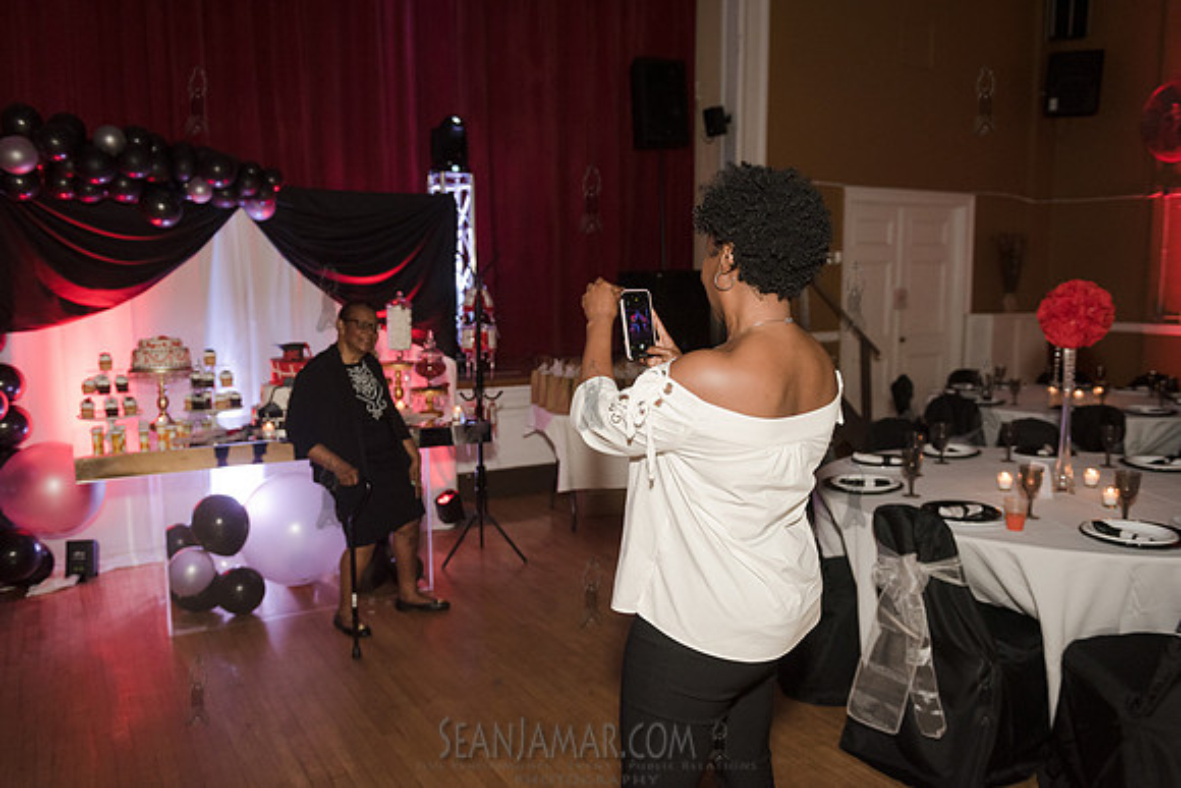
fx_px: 919
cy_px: 394
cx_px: 590
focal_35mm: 28
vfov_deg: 46.4
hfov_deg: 65.5
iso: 2000
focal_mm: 28
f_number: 3.5
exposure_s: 1/250
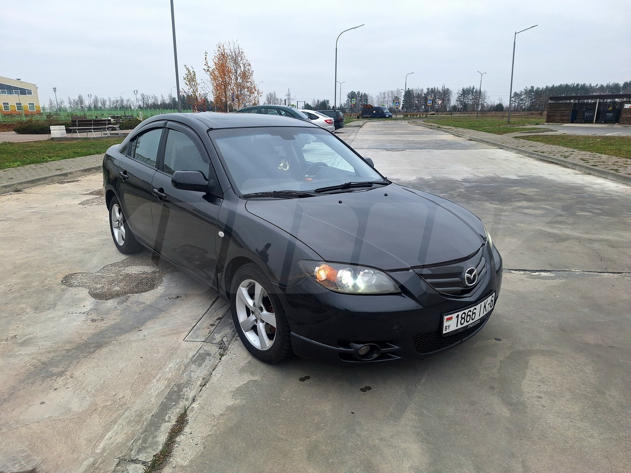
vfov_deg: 58.9
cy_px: 236
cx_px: 316
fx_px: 419
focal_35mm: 23
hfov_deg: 73.9
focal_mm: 5.54
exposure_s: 1/128
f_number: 1.8
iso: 40
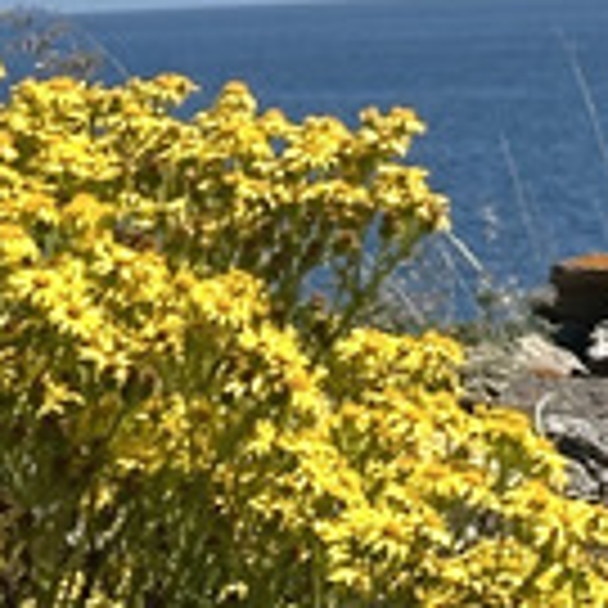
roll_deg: +2.2
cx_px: 1320
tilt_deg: +0.4
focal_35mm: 323
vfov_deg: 5.4
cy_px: -149
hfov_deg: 5.3
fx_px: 6419
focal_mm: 6.86
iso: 64
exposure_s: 1/6211
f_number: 1.78
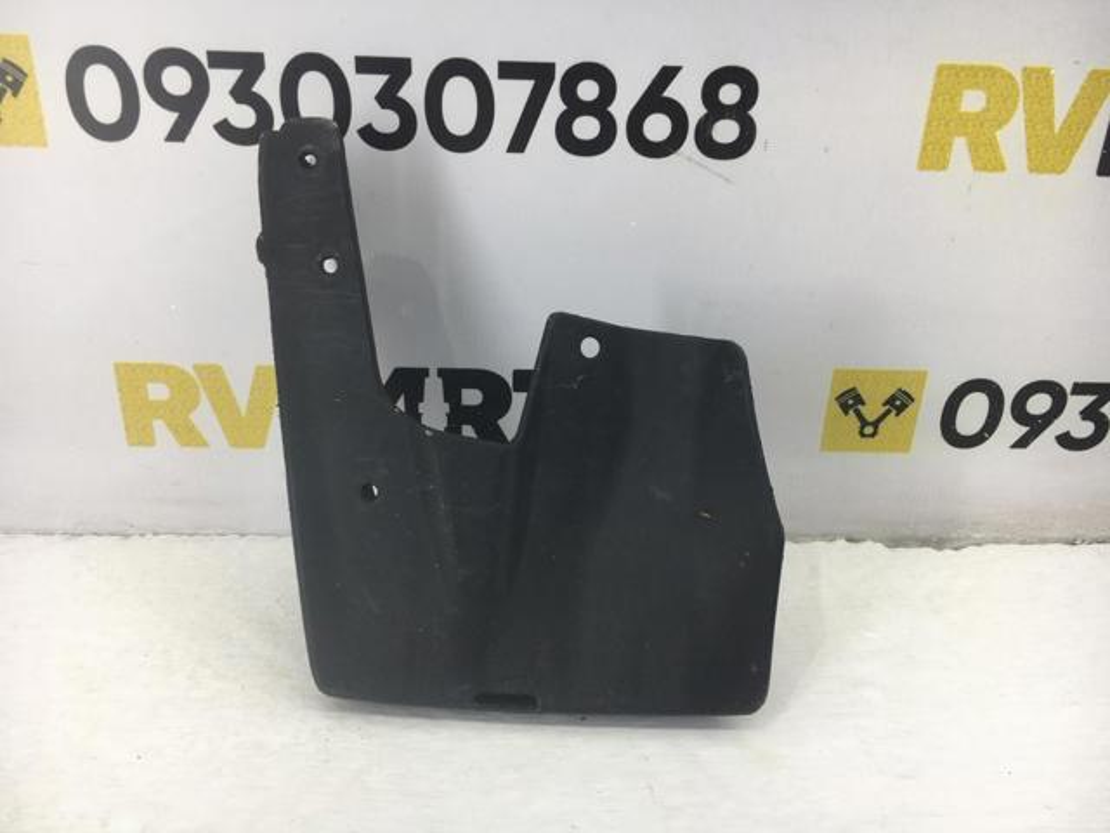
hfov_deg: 61.7
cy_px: 416
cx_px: 555
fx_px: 930
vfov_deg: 48.2
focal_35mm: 29
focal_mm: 4.15
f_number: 2.2
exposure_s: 1/50
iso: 25
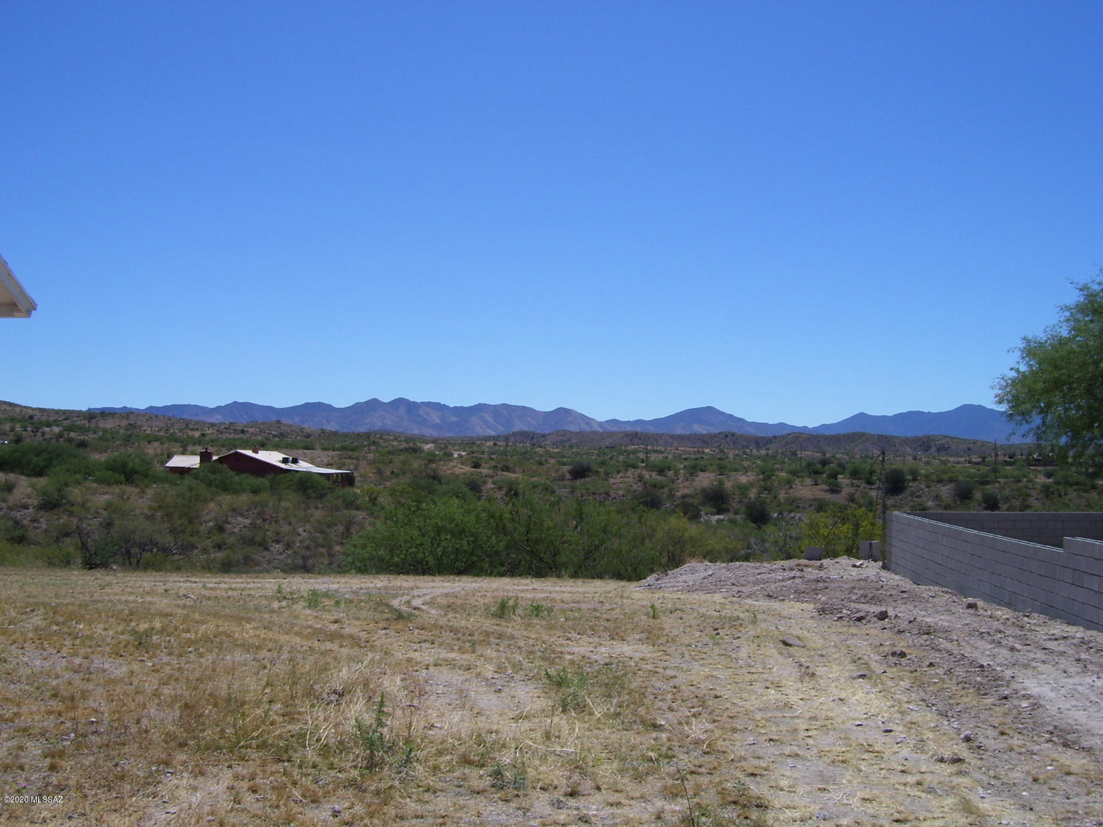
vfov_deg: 39.7
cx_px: 552
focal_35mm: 36
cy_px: 414
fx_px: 1147
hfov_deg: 51.4
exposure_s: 1/750
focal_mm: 6
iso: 80
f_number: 4.8
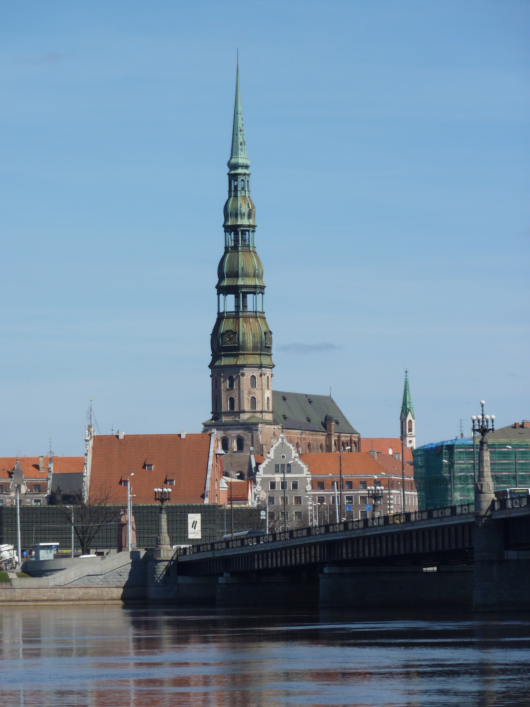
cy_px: 354
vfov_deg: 11.7
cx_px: 265
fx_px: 3450
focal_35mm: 169
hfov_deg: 8.8
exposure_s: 1/500
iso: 80
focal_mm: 27.8
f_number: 5.6
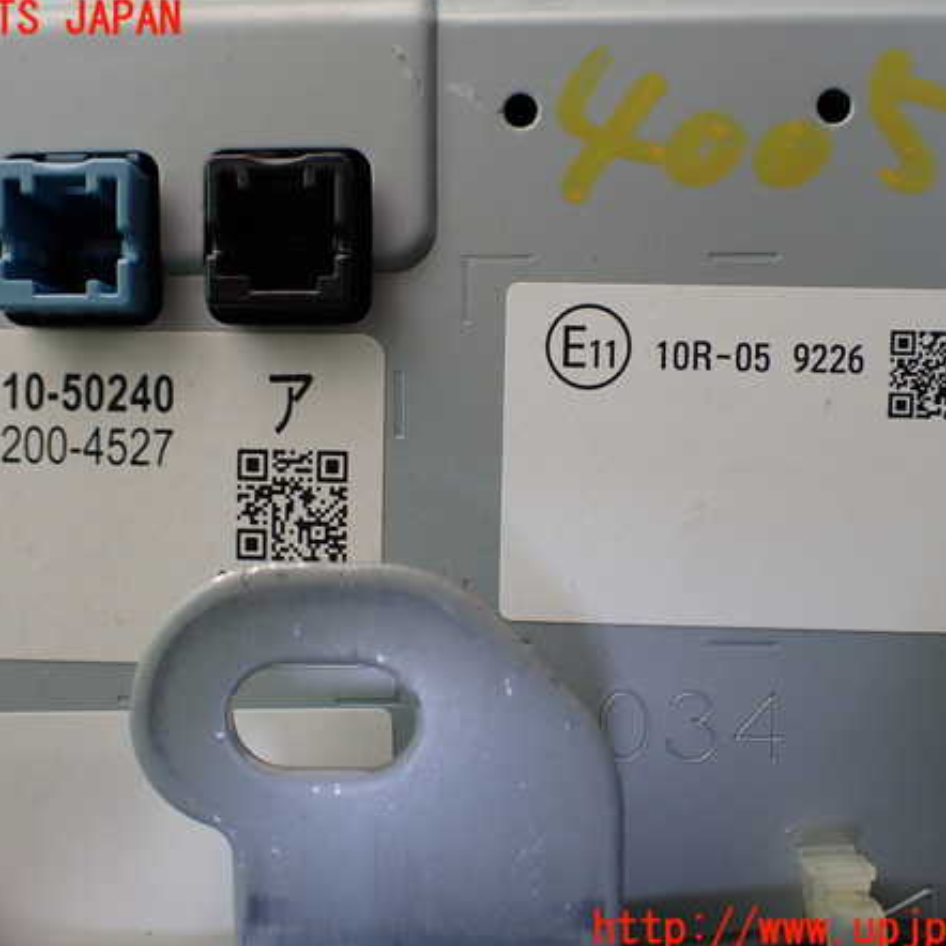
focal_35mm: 36
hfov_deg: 46.0
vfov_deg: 46.0
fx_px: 1113
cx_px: 434
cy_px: 475
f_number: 2.3
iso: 125
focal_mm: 5.4
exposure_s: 1/125
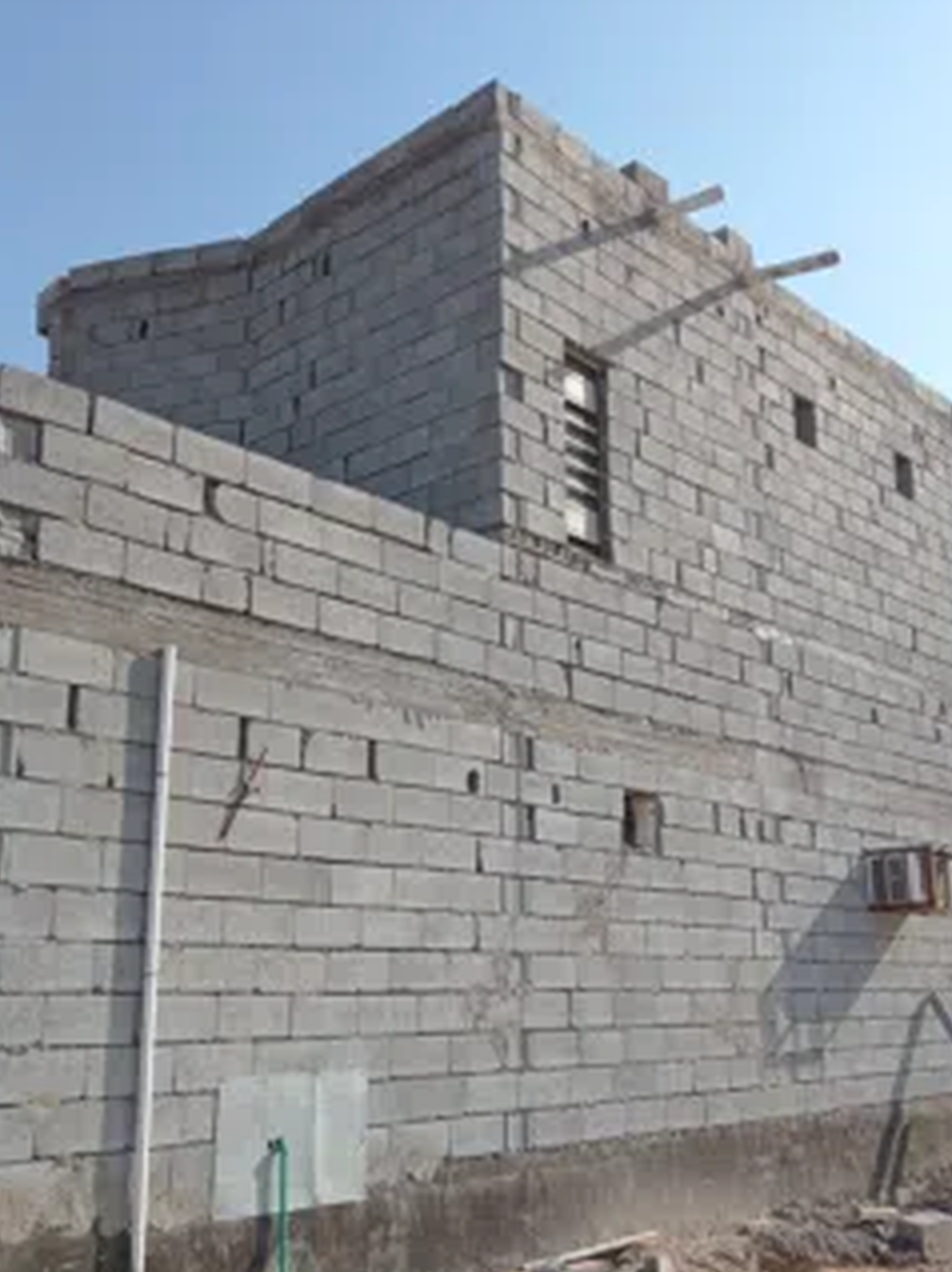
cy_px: 692
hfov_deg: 41.7
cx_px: 500
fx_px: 1248
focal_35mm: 34
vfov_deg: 53.9
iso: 100
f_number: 1.9
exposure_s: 1/842
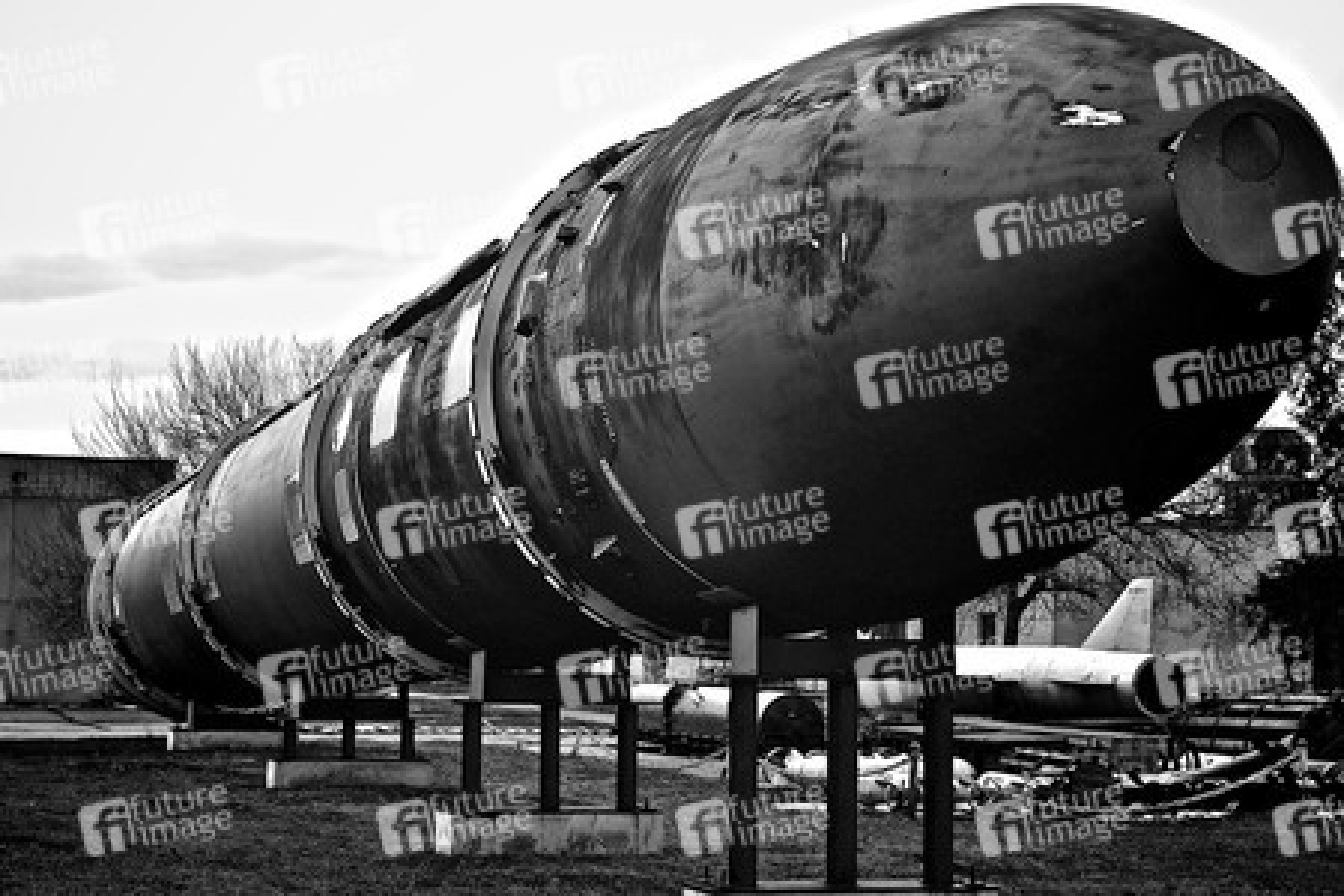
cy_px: 448
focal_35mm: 75
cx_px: 672
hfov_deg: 27.0
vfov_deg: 18.2
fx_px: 2800
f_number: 8
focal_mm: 50
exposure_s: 1/250
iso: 200
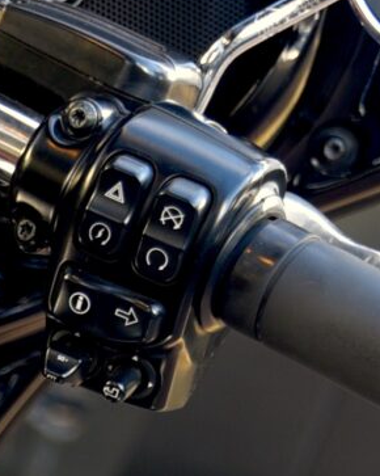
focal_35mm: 265
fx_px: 3729
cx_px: -636
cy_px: 1092
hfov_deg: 5.6
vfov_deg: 6.9
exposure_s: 1/60
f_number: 3.2
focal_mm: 40
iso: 200
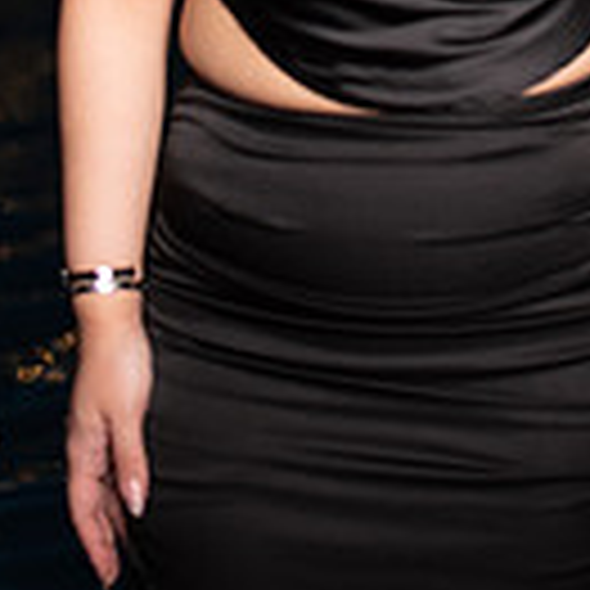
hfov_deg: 16.9
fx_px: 1967
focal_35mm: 102
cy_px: -342
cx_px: 477
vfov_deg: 15.5
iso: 800
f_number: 1.4
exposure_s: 1/640
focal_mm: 35
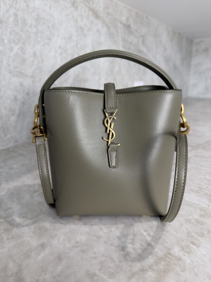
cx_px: 106
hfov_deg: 56.8
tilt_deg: -17.4
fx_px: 195
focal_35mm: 24
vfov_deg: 71.6
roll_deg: +0.0
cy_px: 141
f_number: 1.78
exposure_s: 1/120
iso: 160
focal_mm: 6.76
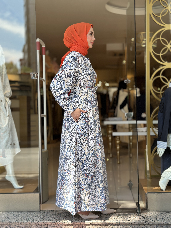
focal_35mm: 48
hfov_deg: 30.3
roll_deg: +0.1
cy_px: 114
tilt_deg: -0.6
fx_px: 316
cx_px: 86
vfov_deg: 39.7
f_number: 1.78
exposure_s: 1/785
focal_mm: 6.86
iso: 80
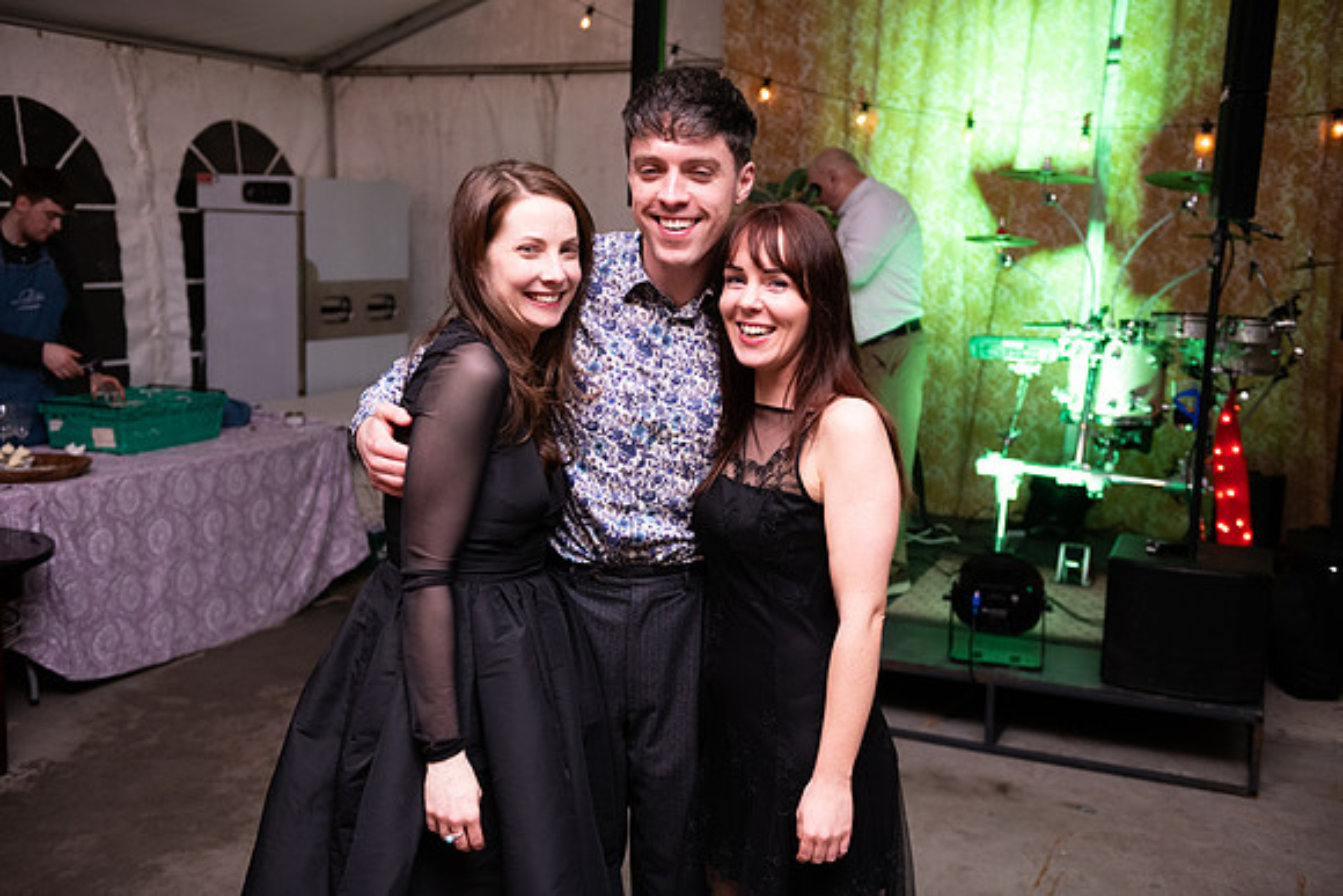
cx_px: 672
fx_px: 1418
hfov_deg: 50.7
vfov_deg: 35.1
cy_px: 448
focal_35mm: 38
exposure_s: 1/160
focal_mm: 38
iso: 800
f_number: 3.5
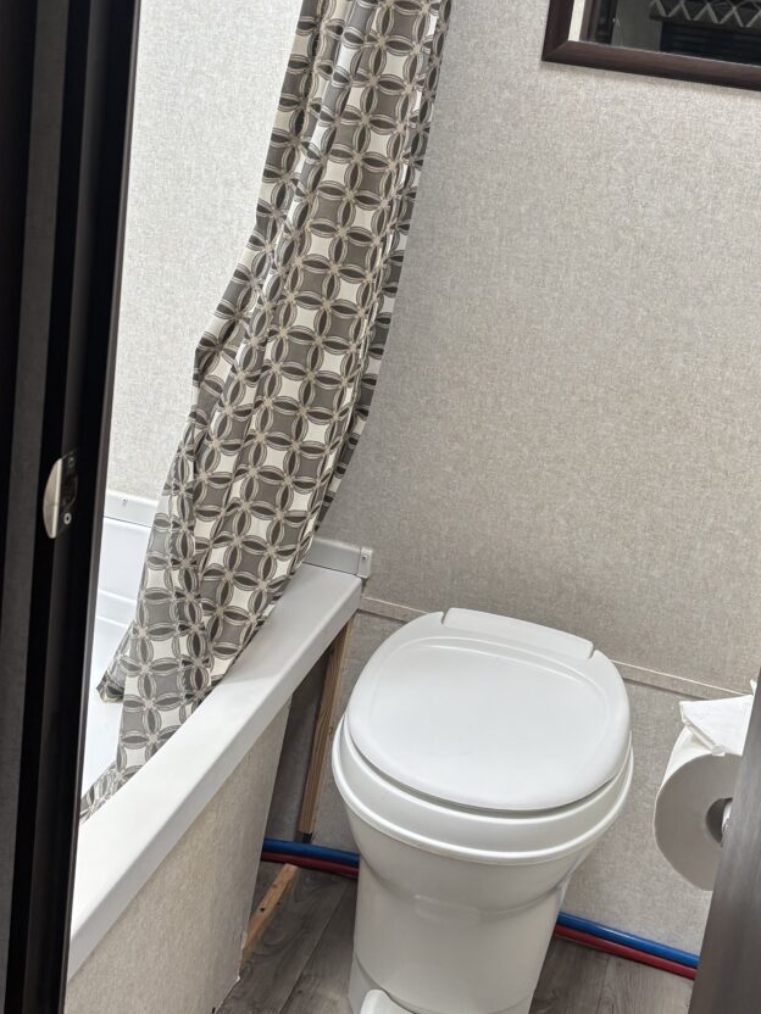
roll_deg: -6.1
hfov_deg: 30.2
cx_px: 439
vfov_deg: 39.3
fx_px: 1407
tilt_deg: -21.1
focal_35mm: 48
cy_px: 355
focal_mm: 5.96
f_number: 1.6
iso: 125
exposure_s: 1/121
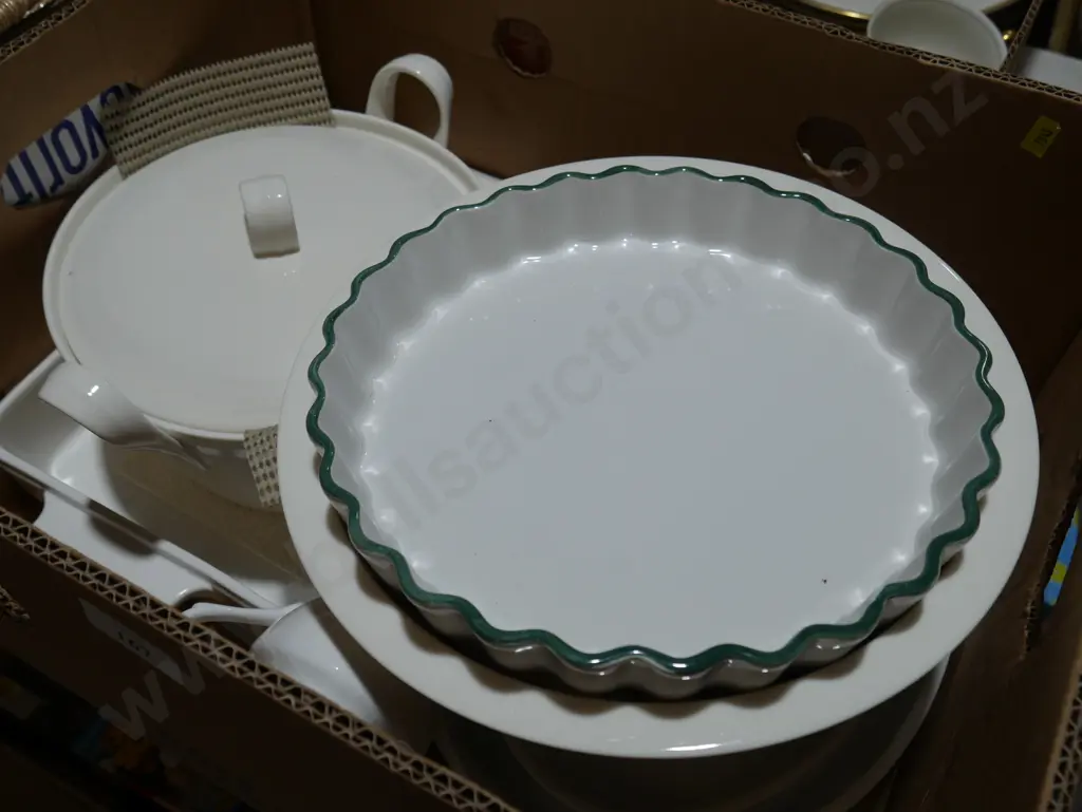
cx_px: 541
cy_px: 406
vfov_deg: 44.2
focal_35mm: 32
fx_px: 1001
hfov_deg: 56.8
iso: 200
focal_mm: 16
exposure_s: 1/200
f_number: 5
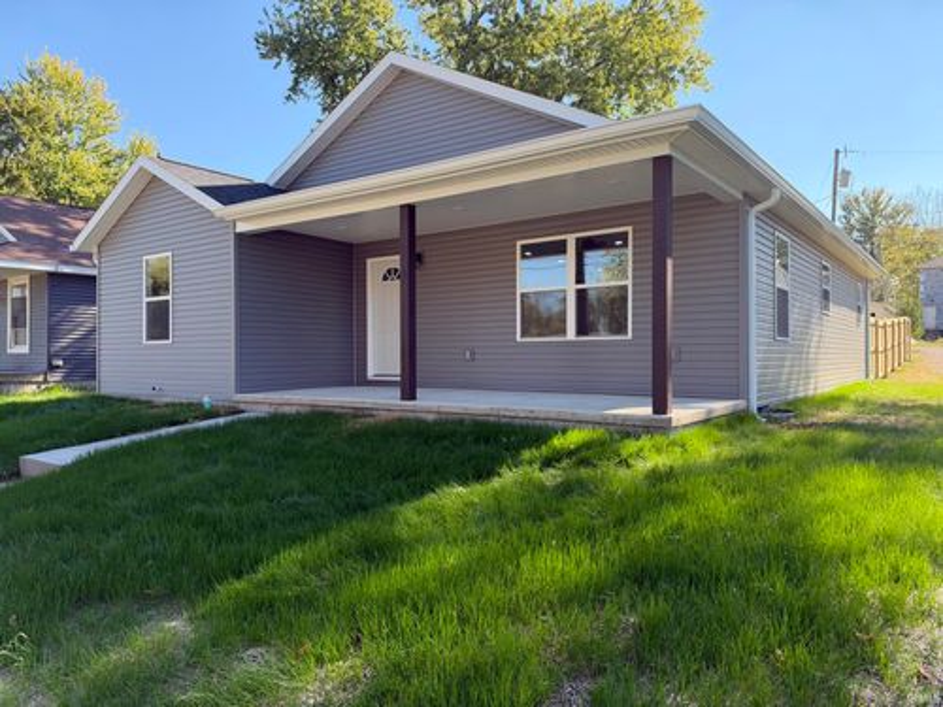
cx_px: 472
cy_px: 354
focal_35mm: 24
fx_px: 654
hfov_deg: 71.6
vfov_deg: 56.8
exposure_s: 1/1027
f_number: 1.8
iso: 80
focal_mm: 6.93
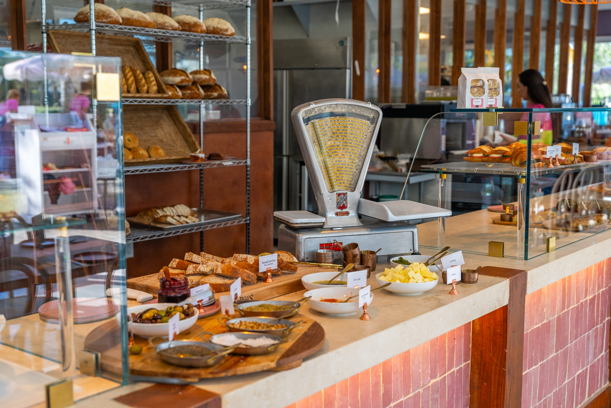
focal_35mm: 45
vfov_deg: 29.9
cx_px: 306
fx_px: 764
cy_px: 204
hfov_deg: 43.6
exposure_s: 1/100
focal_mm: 45
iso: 250
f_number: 4
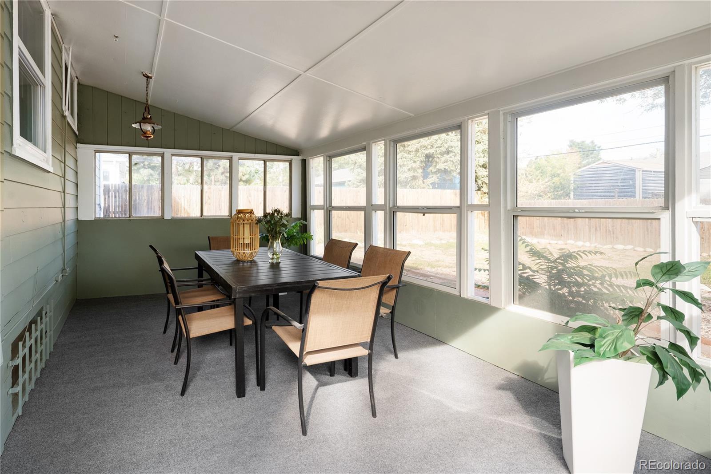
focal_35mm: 17
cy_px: 237
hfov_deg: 93.3
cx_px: 356
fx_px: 336
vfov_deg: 70.5
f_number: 8
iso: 400
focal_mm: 17
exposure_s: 1/25
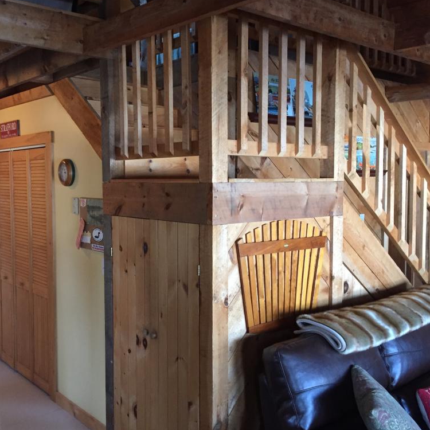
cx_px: 191
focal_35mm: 35
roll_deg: -0.4
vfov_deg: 47.2
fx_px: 492
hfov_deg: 47.1
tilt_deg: -4.4
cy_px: 212
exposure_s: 1/30
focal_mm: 4.15
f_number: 2.2
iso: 160
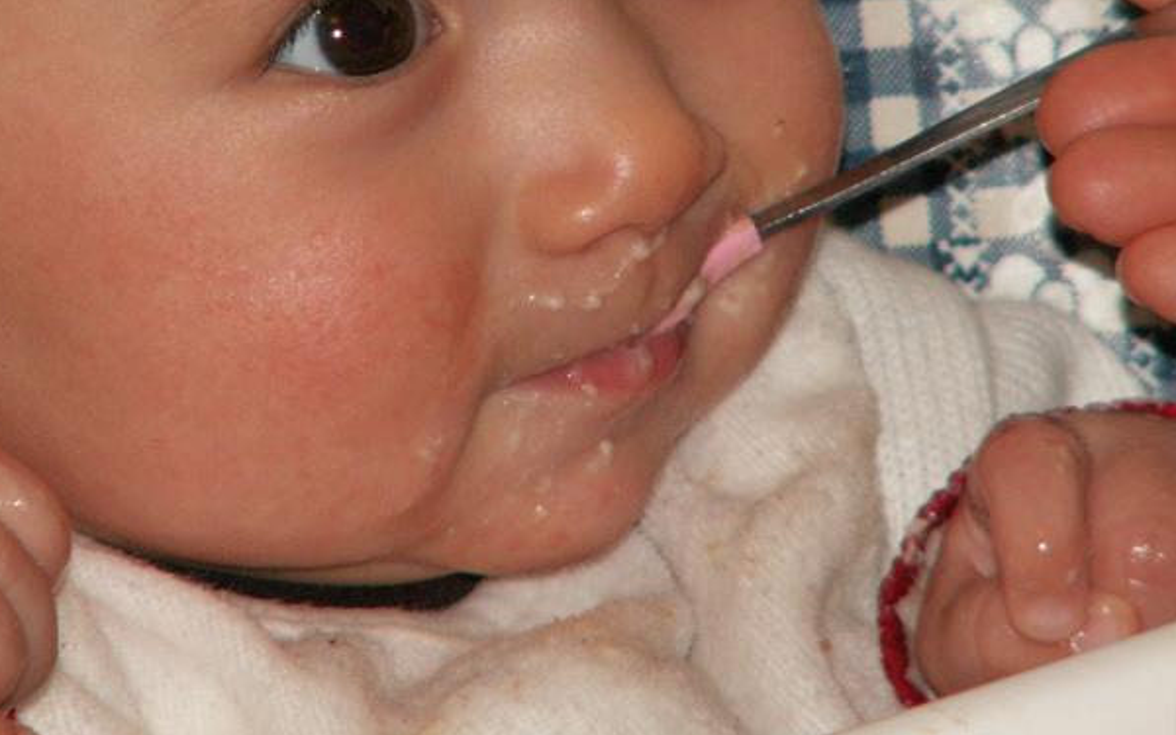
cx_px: 509
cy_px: 138
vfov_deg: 2.3
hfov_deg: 3.7
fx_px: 18429
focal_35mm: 575
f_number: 4.5
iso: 160
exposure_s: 1/100
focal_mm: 63.41
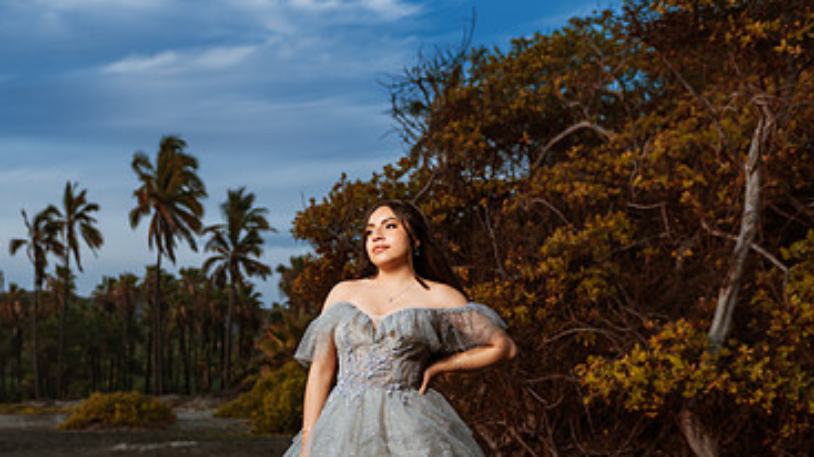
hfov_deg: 39.1
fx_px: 1143
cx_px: 339
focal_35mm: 53
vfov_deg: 22.4
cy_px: 347
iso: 100
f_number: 2.8
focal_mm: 32
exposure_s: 1/800
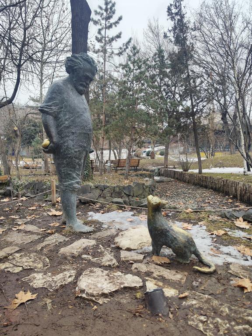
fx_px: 223
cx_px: 126
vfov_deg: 73.9
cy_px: 168
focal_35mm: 23
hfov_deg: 58.9
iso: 50
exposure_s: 1/365
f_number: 1.69
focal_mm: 7.01
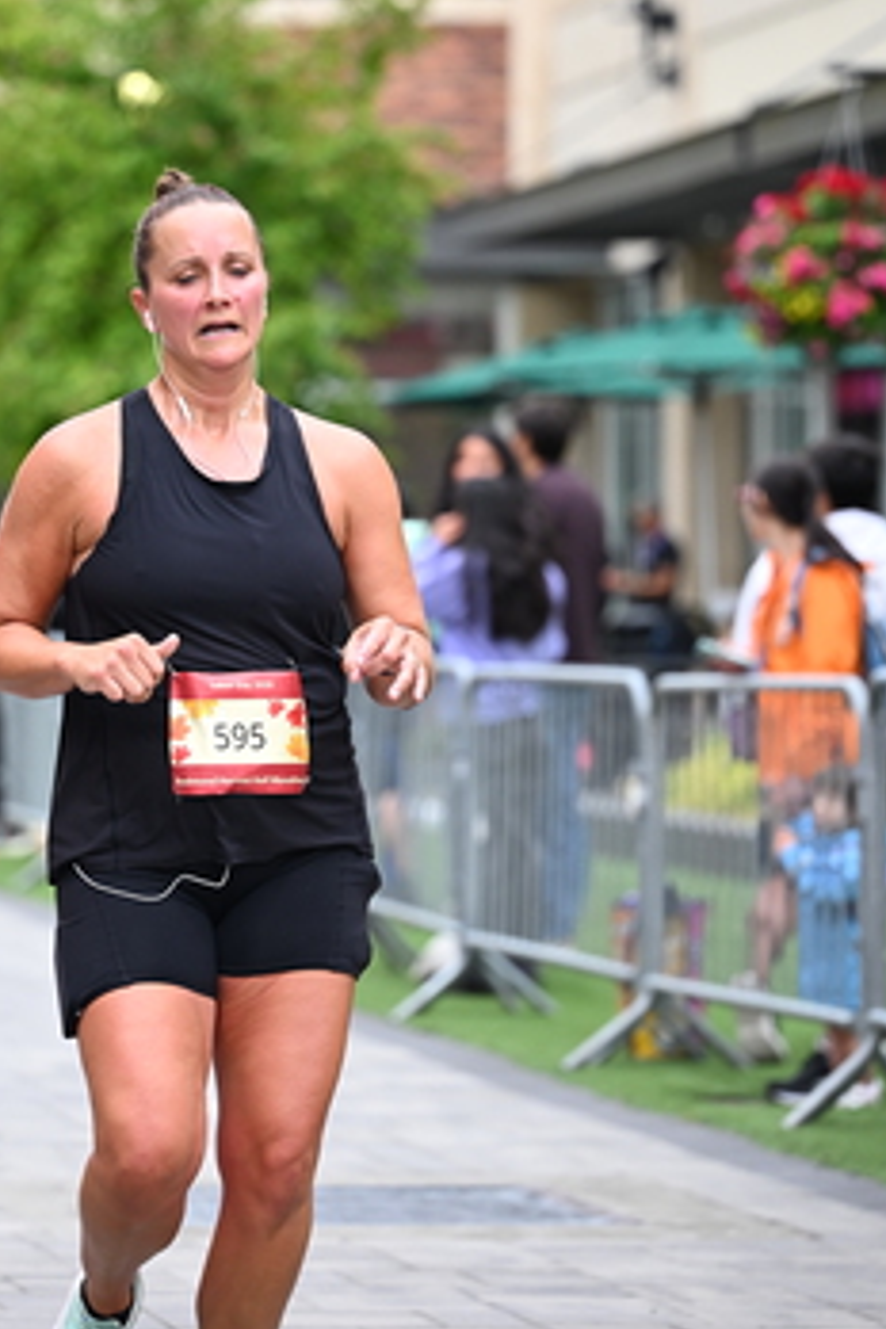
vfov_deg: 11.3
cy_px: 489
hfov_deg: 7.5
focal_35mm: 182
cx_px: 262
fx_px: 6718
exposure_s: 1/1600
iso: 640
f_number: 2.8
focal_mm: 115
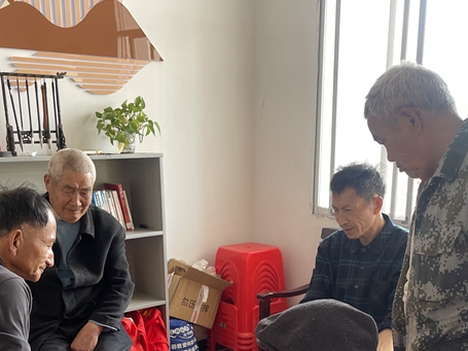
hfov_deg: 43.0
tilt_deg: -15.5
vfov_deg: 31.5
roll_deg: -0.2
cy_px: 308
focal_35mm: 44
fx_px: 595
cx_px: 238
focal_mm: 5.1
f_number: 1.6
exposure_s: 1/112
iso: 125
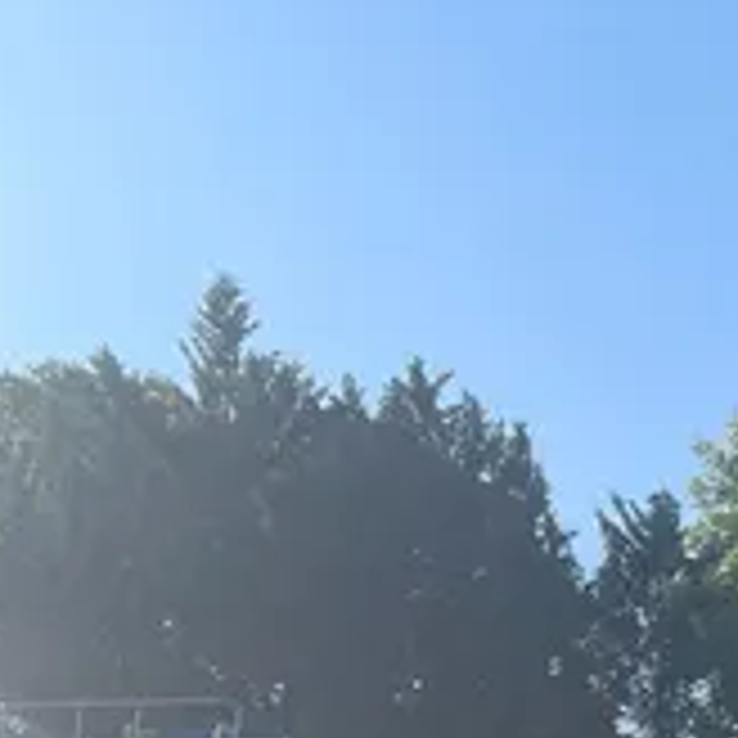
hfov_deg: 15.4
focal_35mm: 103
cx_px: 1152
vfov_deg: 13.9
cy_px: 1550
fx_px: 2484
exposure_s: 1/1715
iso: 32
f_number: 1.6
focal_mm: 4.2
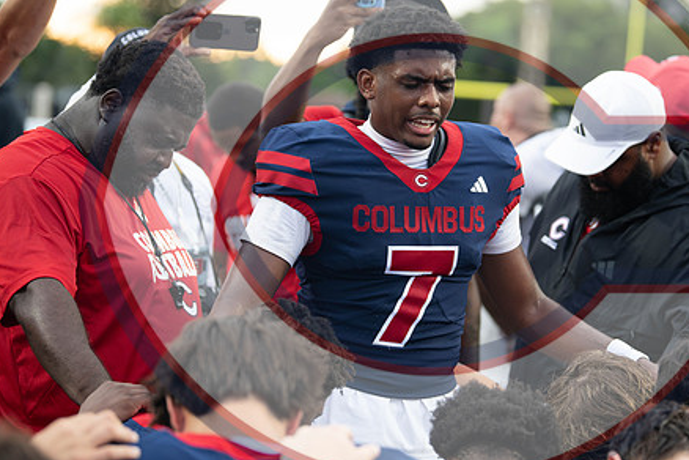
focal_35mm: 135
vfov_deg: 10.2
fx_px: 2584
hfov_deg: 15.2
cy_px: 204
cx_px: 425
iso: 2200
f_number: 2.8
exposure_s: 1/1000
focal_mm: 102
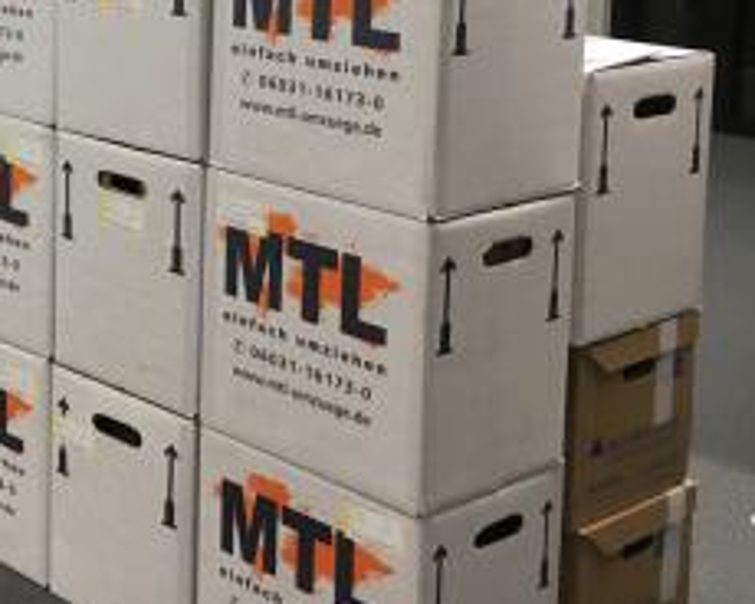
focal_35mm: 74
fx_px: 1654
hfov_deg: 24.1
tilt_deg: -6.5
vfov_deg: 20.1
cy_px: -3
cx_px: -72
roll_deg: +0.4
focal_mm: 4.15
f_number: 2.2
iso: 125
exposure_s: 1/33
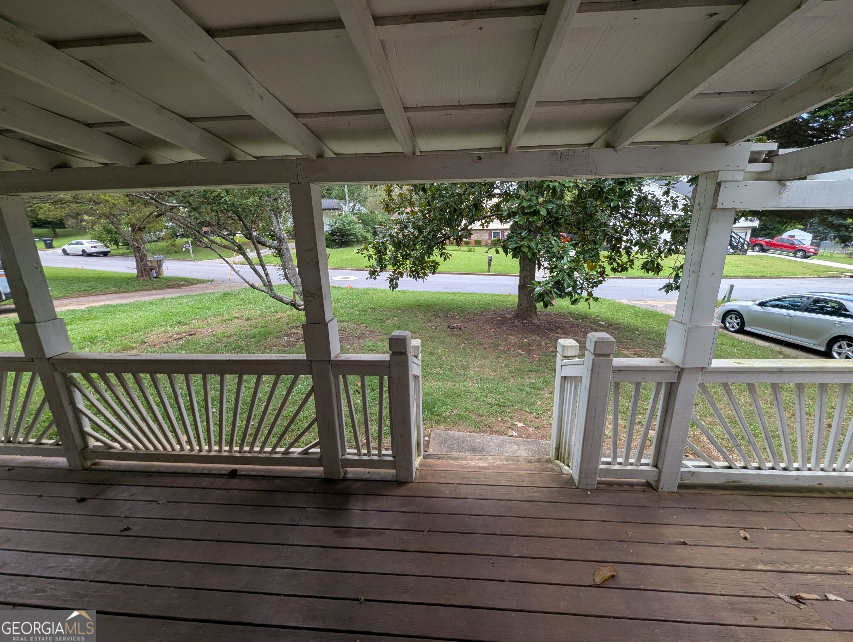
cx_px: 426
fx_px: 321
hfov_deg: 106.1
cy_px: 321
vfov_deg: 90.1
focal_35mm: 13
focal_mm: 1.95
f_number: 2.2
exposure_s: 1/406
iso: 46
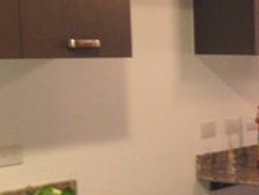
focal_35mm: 119
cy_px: 160
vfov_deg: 12.4
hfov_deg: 15.6
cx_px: 347
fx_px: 891
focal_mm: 4.12
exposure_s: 1/20
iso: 125
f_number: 2.4
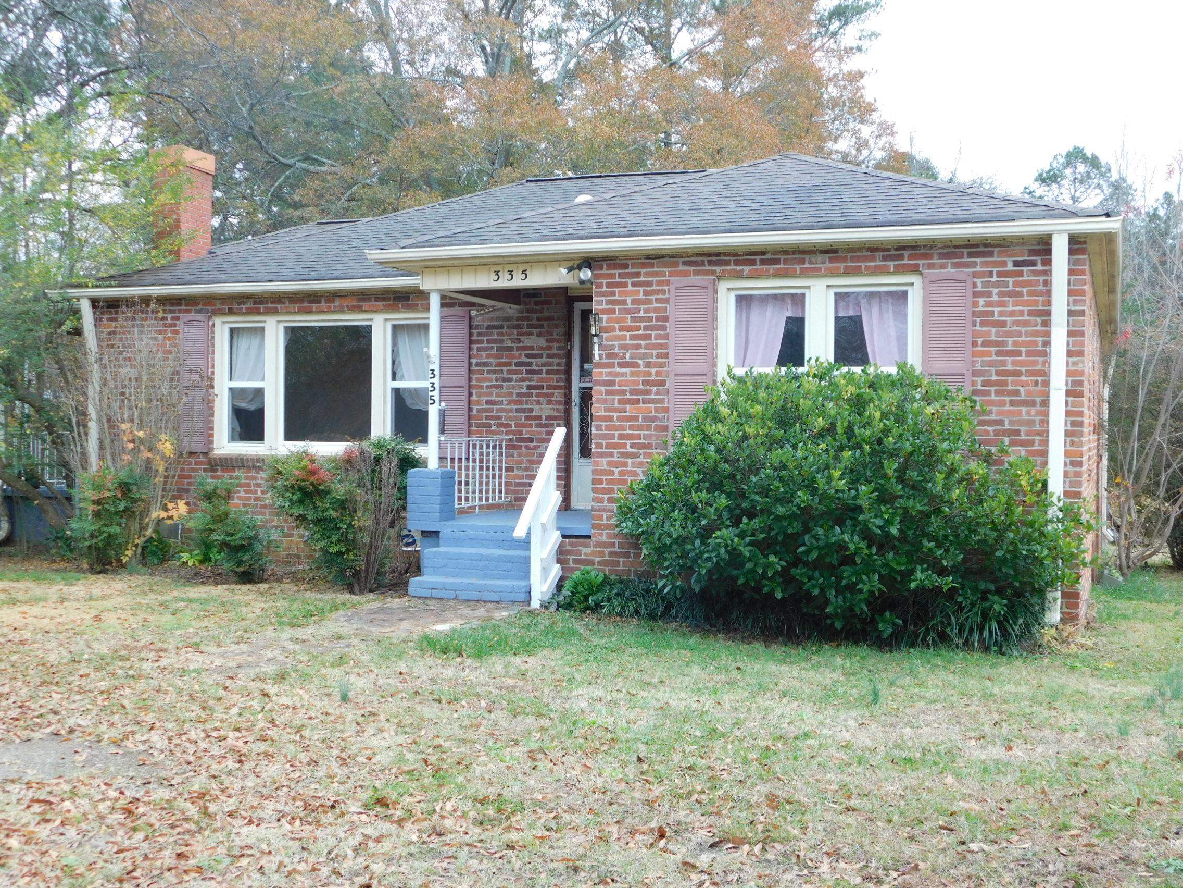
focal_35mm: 40
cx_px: 592
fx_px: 1367
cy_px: 444
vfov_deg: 36.0
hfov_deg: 46.8
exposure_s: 1/100
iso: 125
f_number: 3.6
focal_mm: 7.1
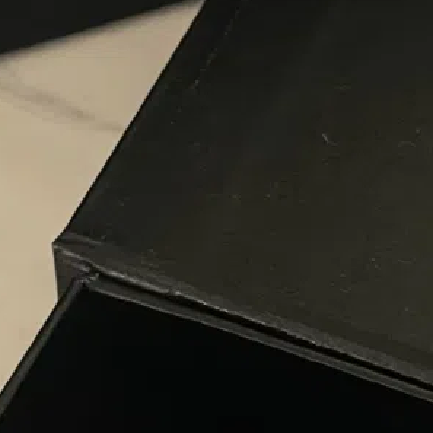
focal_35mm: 211
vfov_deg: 8.3
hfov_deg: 8.3
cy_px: 384
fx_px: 2986
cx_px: 241
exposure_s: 1/31
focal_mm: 6
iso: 500
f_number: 2
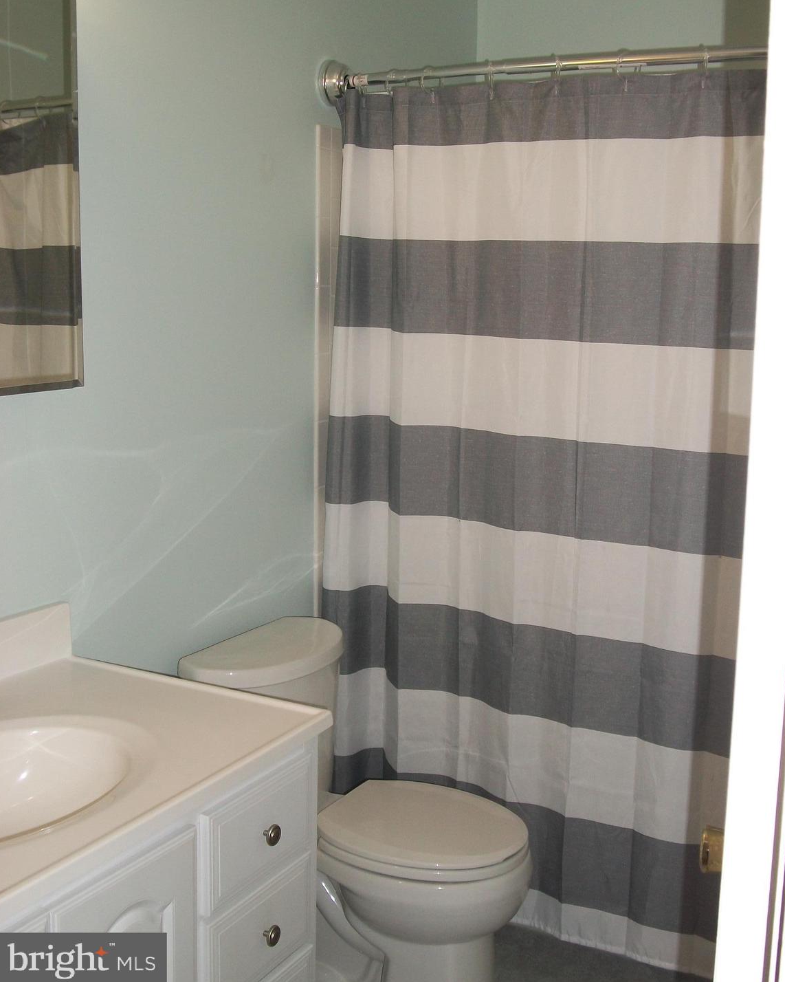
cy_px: 461
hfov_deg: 35.7
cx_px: 391
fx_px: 1220
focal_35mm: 42
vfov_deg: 43.8
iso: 80
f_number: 3.2
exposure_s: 1/80
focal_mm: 7.1
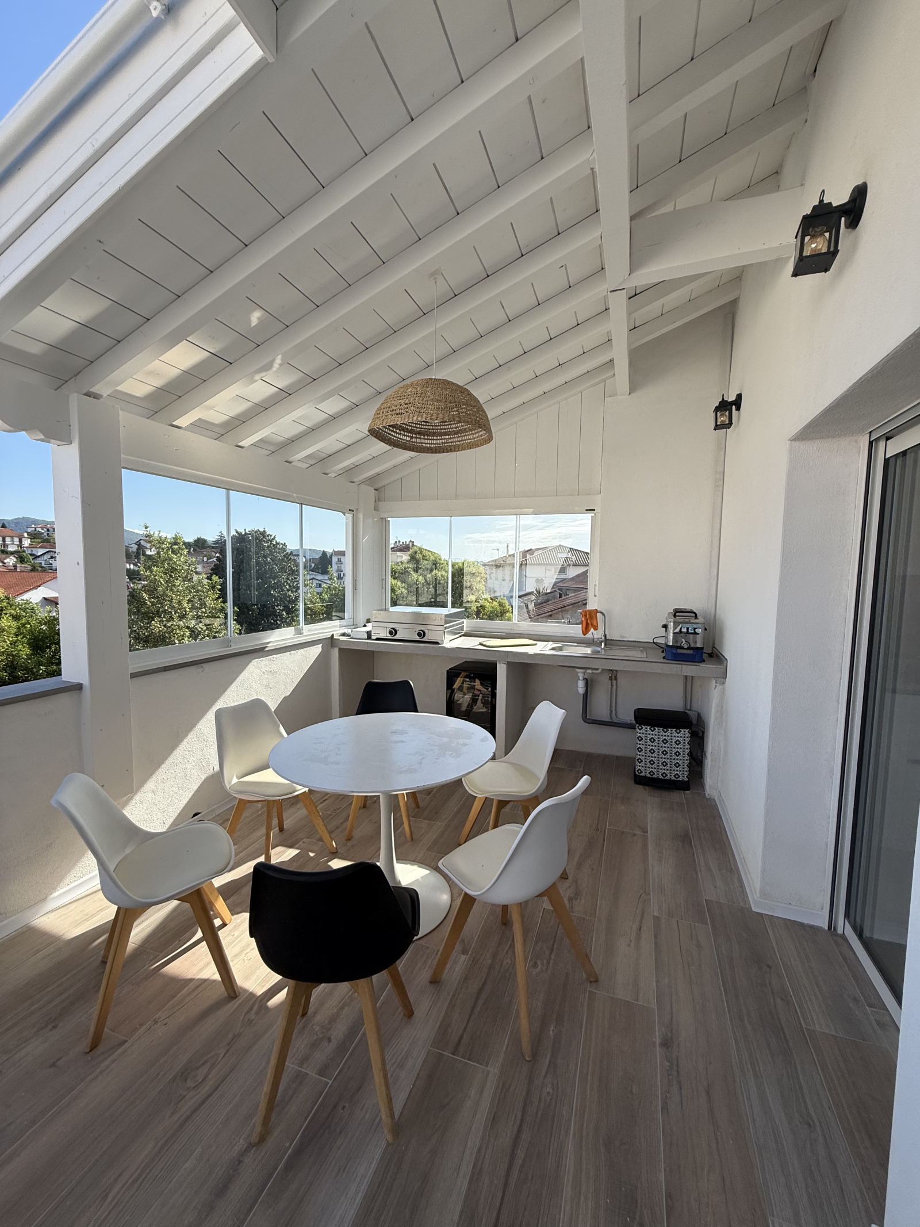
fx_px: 496
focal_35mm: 14
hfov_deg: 85.7
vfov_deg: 102.1
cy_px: 614
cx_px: 460
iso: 64
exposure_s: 1/1497
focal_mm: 2.22
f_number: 2.2
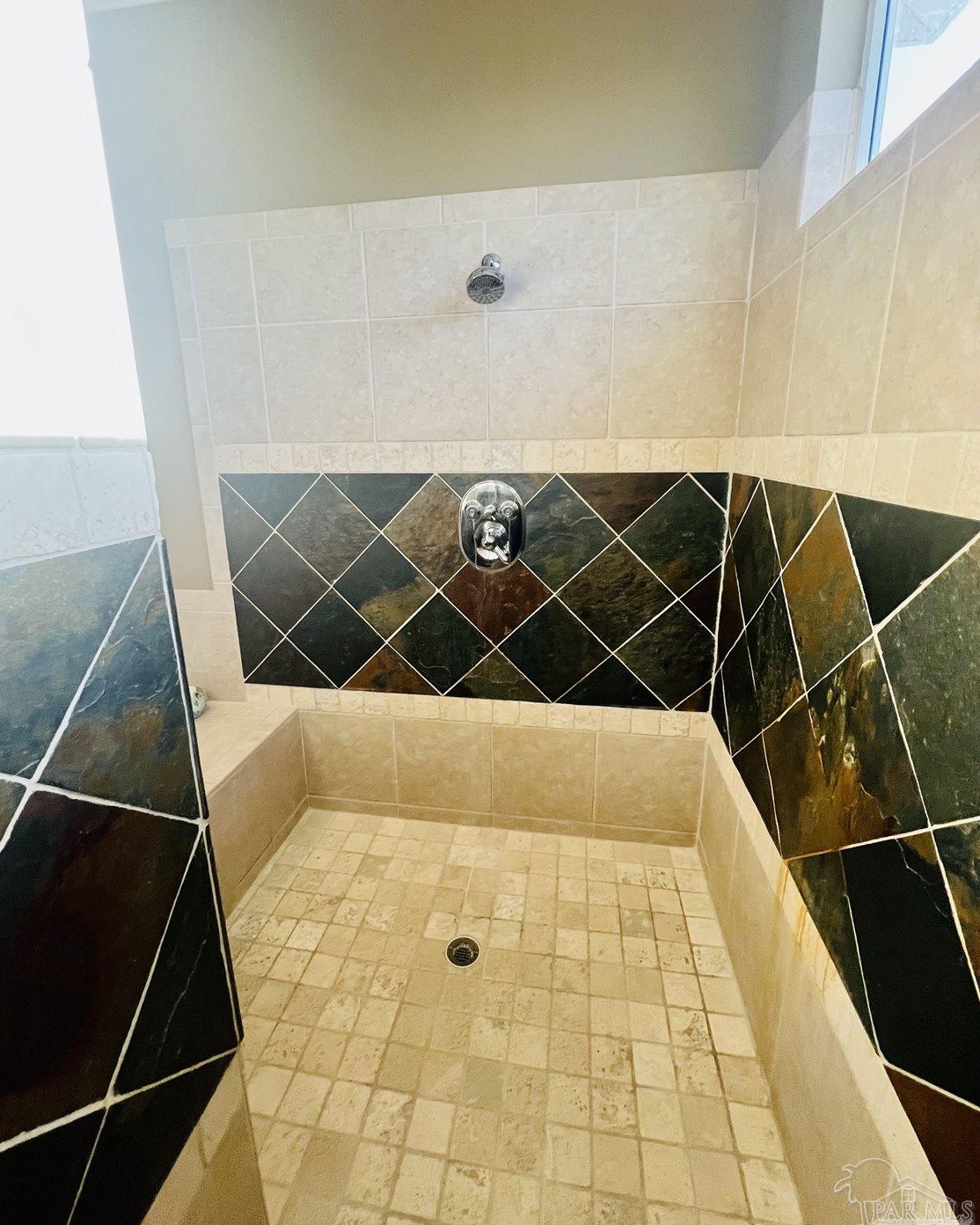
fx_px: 507
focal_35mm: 14
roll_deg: +1.0
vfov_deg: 100.6
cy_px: 578
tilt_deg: -13.5
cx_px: 486
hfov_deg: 88.0
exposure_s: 1/120
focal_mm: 1.57
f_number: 1.8
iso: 200
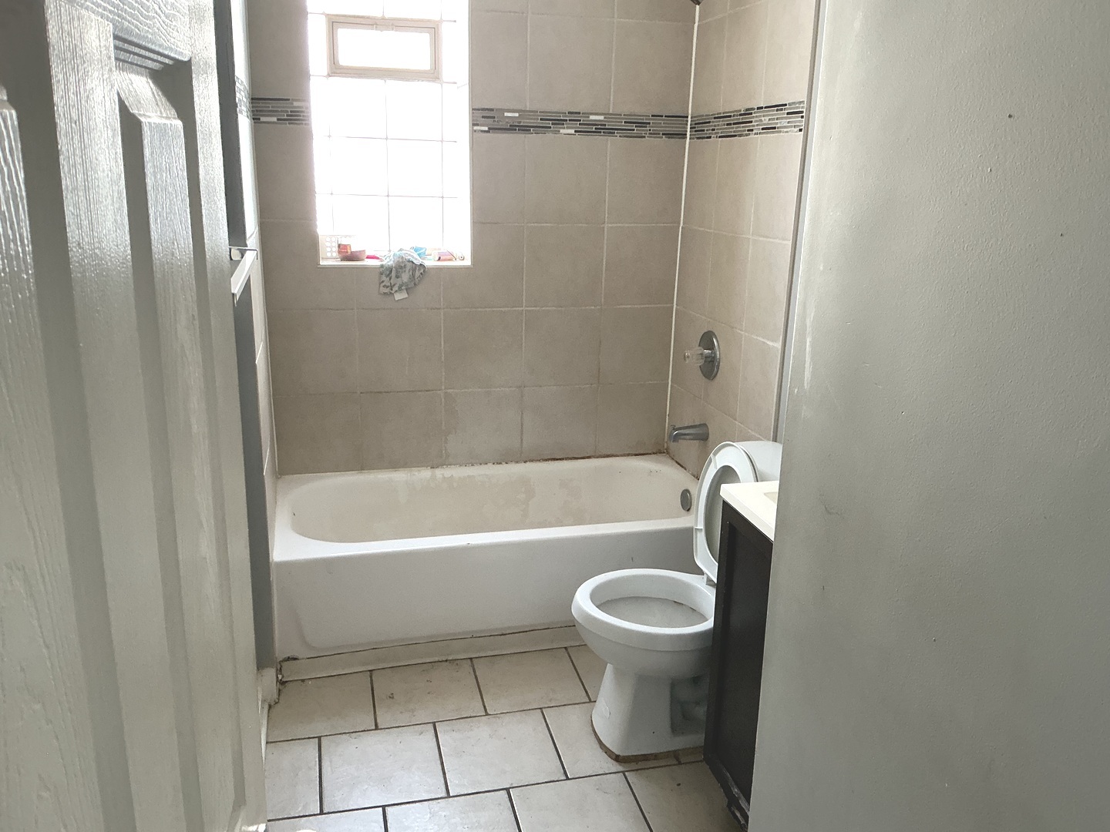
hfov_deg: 61.7
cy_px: 416
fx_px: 930
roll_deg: -1.9
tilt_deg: -15.8
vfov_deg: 48.2
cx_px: 555
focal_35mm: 29
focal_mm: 3
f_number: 1.8
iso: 125
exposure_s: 1/60
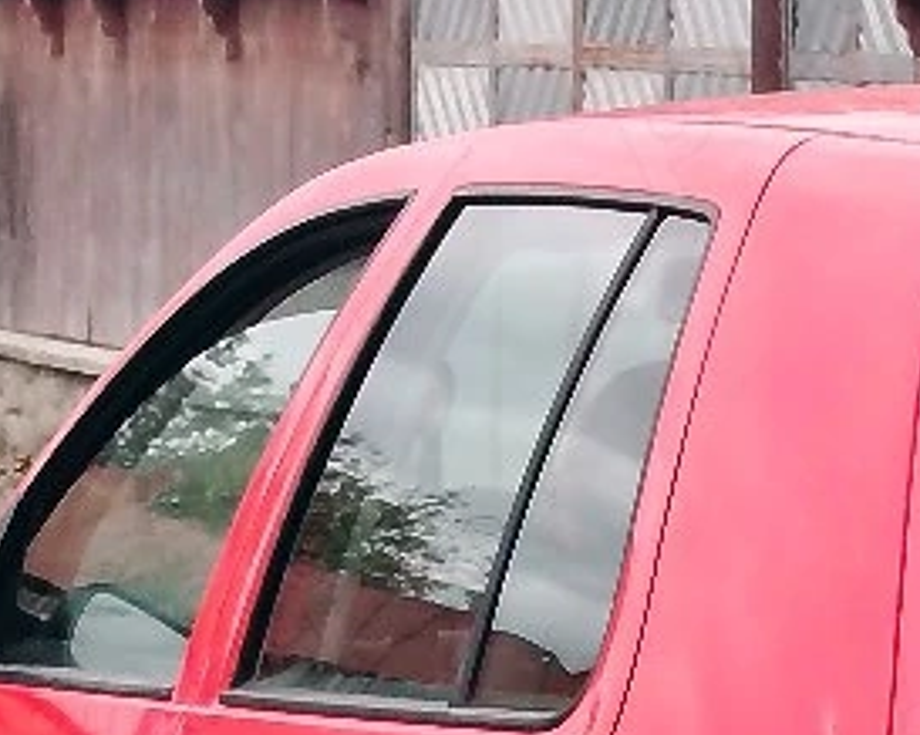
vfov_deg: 6.1
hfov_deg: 7.5
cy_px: 802
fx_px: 6911
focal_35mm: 254
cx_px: 1190
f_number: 1.75
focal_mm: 5.25
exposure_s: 1/100
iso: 344
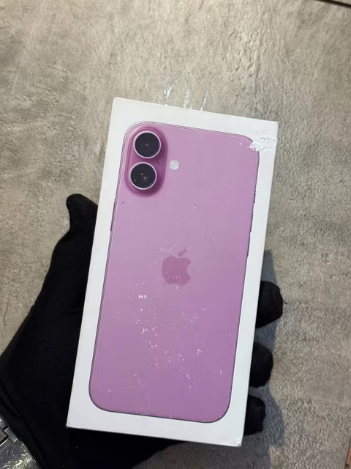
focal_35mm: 48
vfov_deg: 39.7
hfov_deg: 30.3
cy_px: 234
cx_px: 176
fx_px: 649
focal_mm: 6.76
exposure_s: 1/100
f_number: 1.78
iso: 80
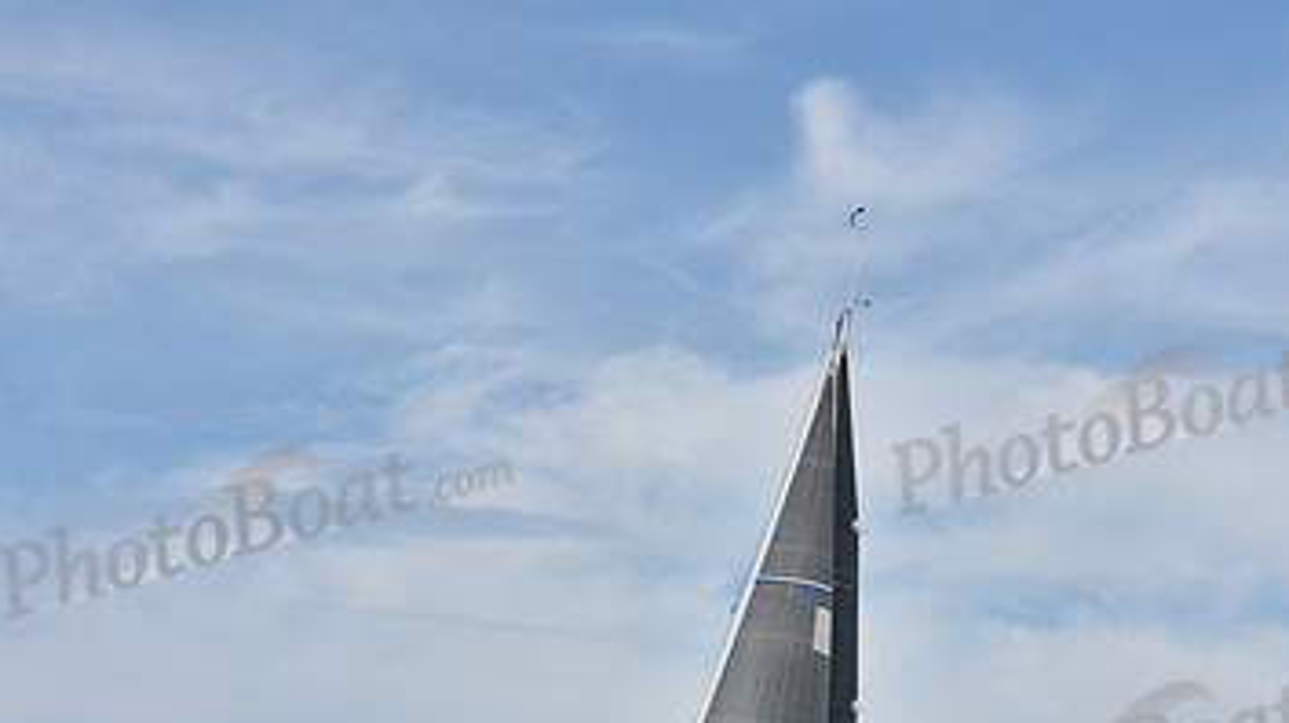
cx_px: 703
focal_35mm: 155
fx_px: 5294
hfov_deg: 13.9
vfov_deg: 7.7
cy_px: 1001
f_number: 10
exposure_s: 1/1000
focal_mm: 90
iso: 320
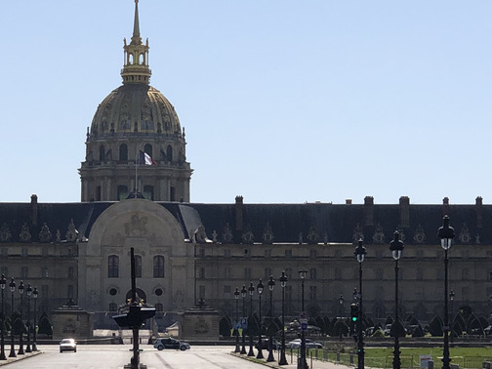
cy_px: 280
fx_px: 2345
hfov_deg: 11.9
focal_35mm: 165
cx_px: 125
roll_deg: +0.5
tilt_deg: +1.1
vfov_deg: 9.0
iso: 16
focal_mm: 6
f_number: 2.4
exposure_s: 1/2288
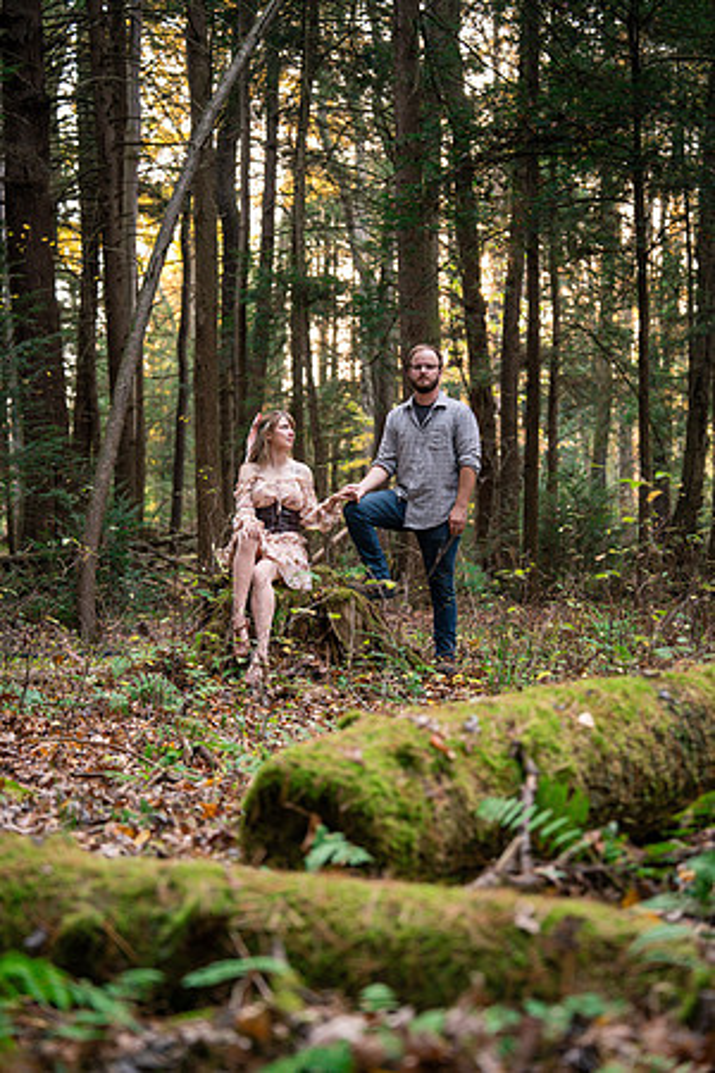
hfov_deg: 19.5
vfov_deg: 28.8
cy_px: 536
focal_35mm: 70
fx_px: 2085
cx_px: 358
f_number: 2.8
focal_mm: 70
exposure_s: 1/160
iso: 1250
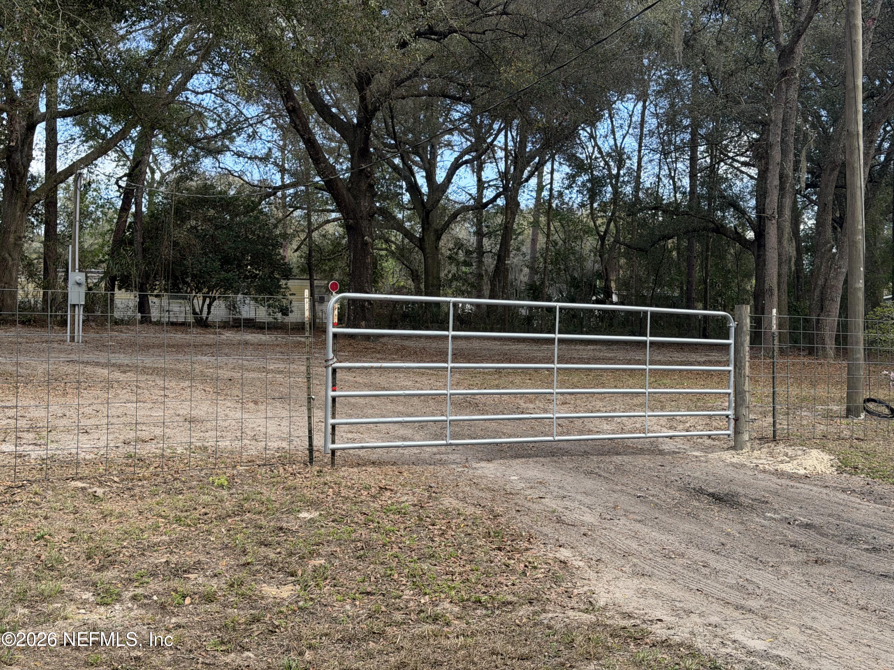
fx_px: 1240
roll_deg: +0.5
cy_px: 335
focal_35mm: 48
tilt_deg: +0.6
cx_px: 447
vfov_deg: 30.3
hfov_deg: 39.7
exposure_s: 1/769
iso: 80
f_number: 1.78
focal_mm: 6.76
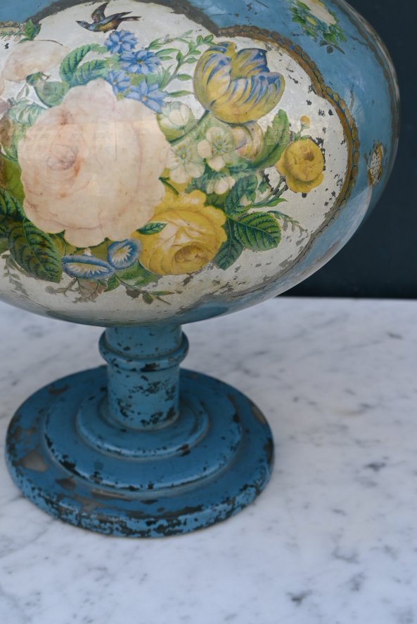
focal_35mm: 55
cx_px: 152
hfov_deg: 24.7
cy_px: 229
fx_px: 950
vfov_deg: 36.2
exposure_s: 1/250
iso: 200
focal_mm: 27
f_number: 5.6
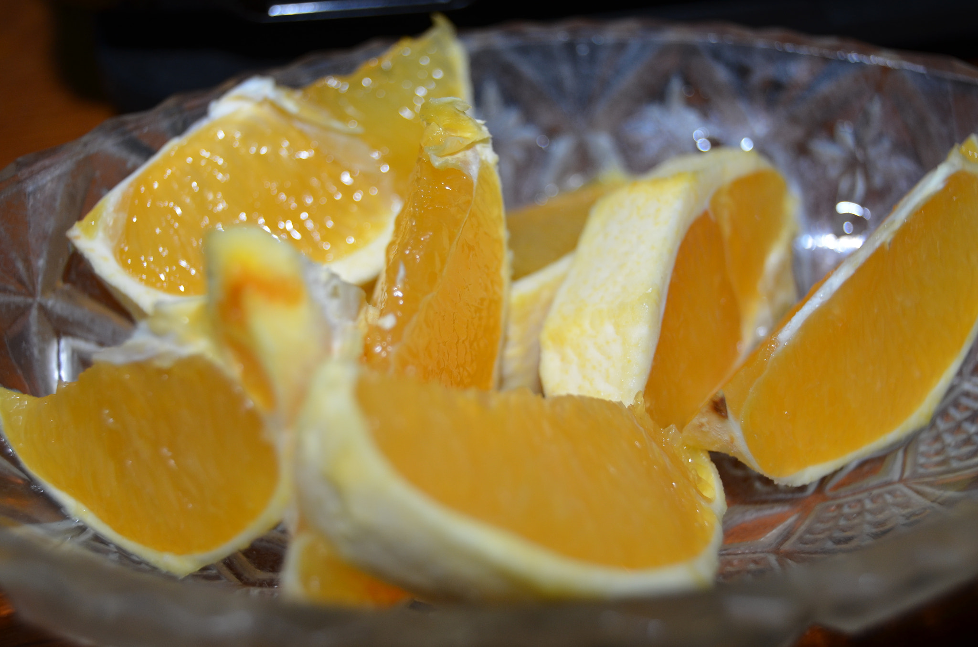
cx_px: 489
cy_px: 324
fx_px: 1301
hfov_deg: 41.2
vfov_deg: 27.9
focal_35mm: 48
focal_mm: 32
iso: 360
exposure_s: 1/60
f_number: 4.5
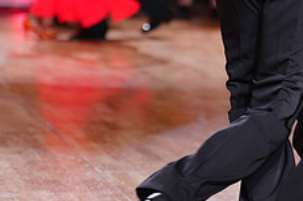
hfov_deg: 8.6
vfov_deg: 5.7
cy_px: -79
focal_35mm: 240
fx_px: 2018
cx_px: 244
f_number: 2.8
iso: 1250
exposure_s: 1/400
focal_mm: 94
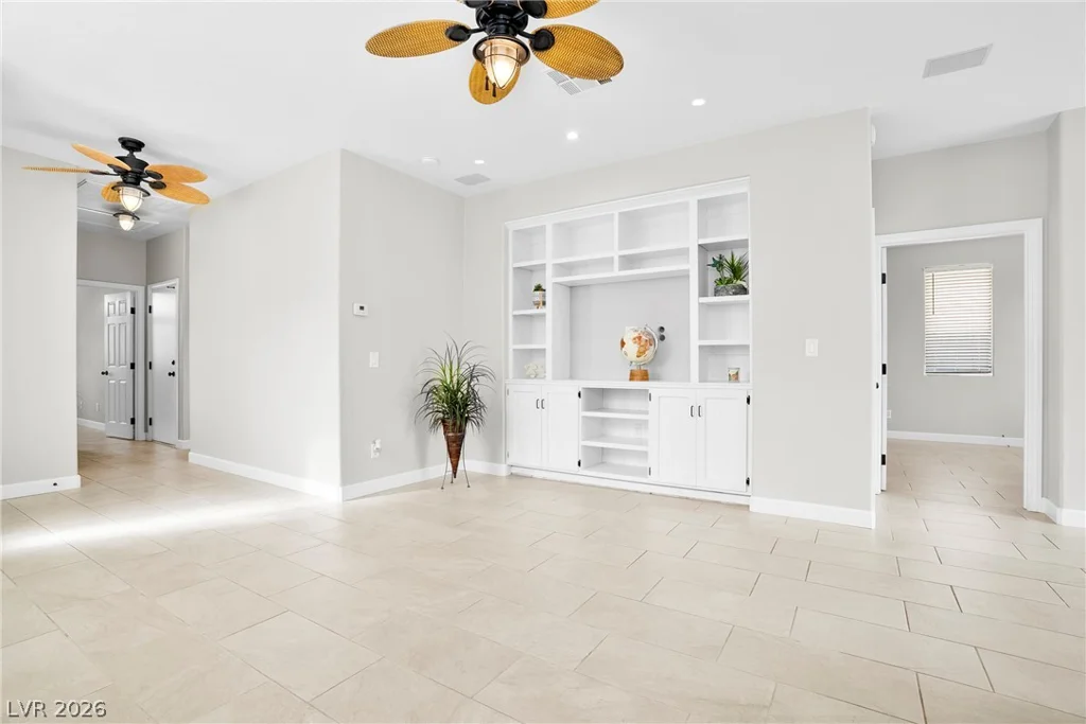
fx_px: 483
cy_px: 362
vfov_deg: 73.8
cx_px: 543
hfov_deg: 96.7
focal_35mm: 16
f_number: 9
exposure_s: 1/10
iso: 800
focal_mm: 16
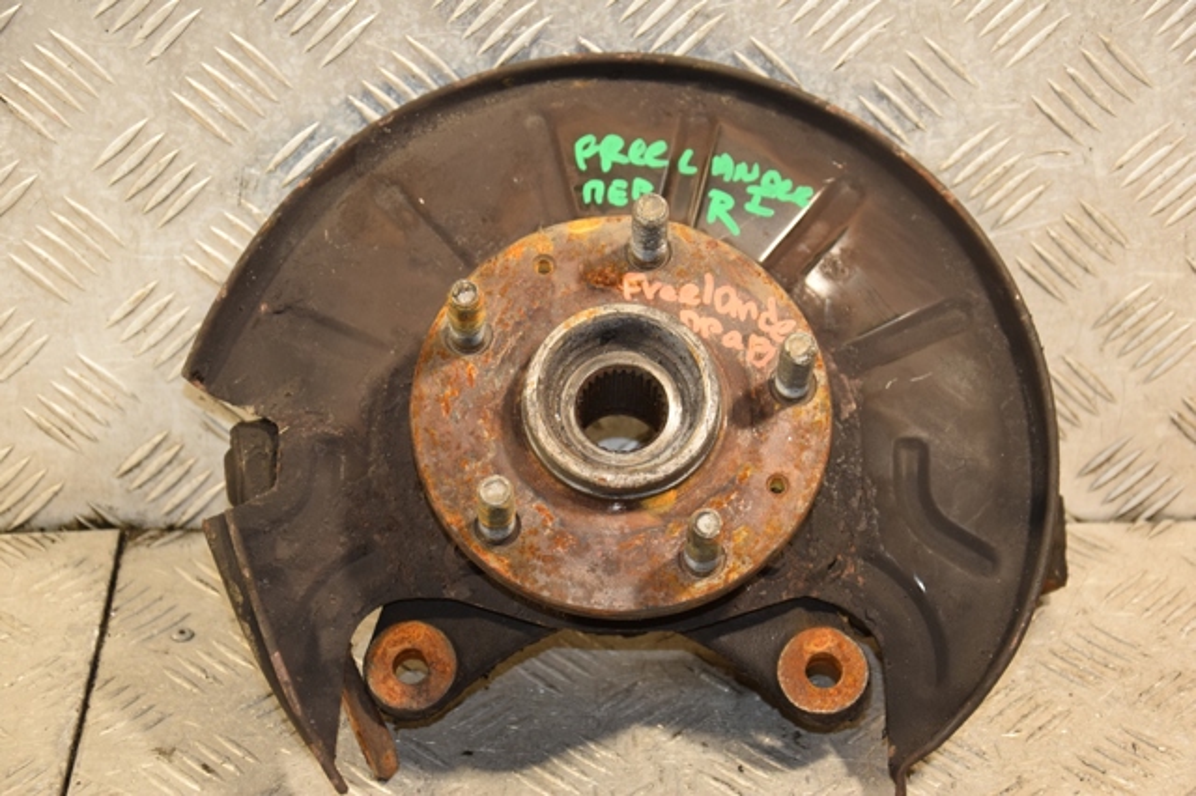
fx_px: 3088
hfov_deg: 21.9
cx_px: 598
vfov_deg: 14.7
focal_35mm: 93
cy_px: 398
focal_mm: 62
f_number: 5.3
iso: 800
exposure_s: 1/80
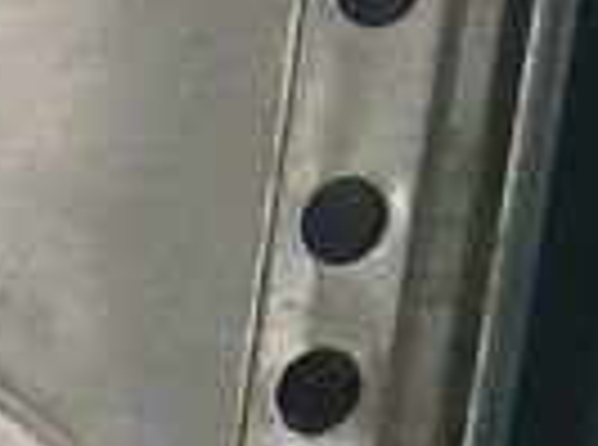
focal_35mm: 196
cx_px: -1349
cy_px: 1212
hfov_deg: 8.2
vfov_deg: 7.0
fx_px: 3377
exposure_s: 1/33.3
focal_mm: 3.98
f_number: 1.8
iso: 250
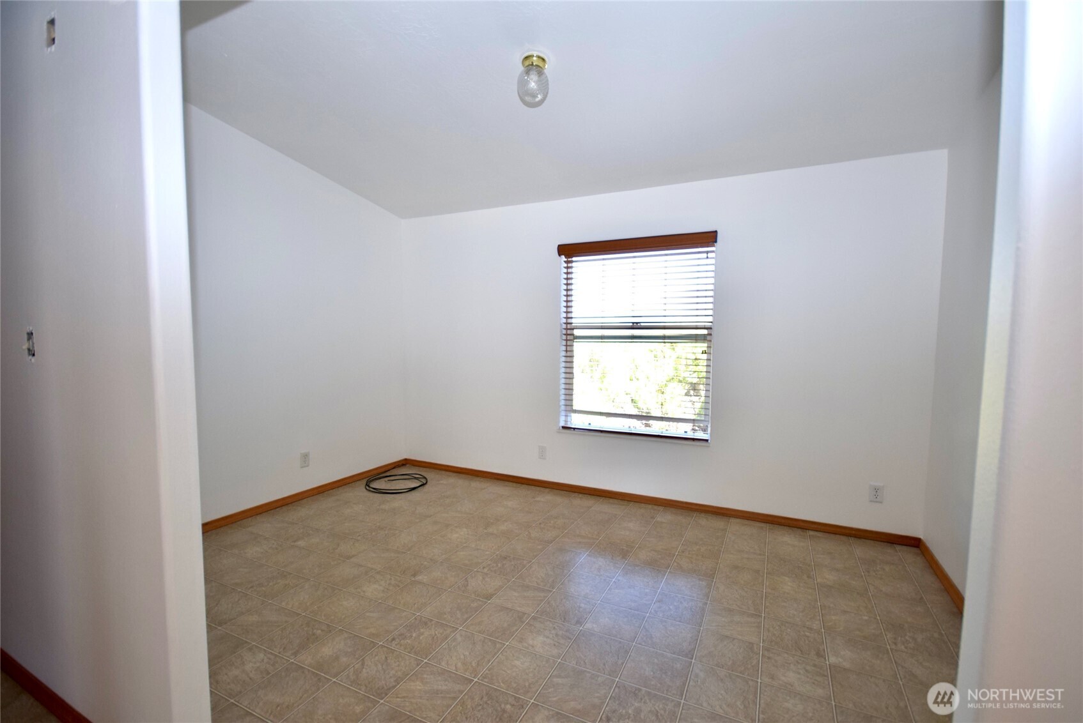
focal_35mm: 15
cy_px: 362
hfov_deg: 100.4
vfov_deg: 77.4
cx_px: 542
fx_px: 452
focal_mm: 10
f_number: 4
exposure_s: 1/60
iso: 450
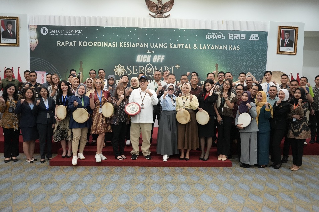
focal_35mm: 30
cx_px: 160
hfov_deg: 61.9
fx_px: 266
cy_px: 108
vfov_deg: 43.6
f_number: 2.8
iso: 6400
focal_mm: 28
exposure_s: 1/160
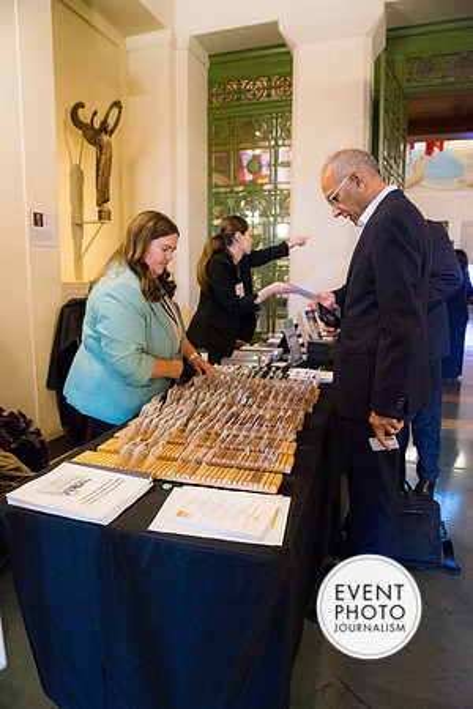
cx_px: 236
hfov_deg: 55.1
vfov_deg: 76.1
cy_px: 354
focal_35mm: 23
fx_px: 453
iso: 4000
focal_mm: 23
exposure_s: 1/80
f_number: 4
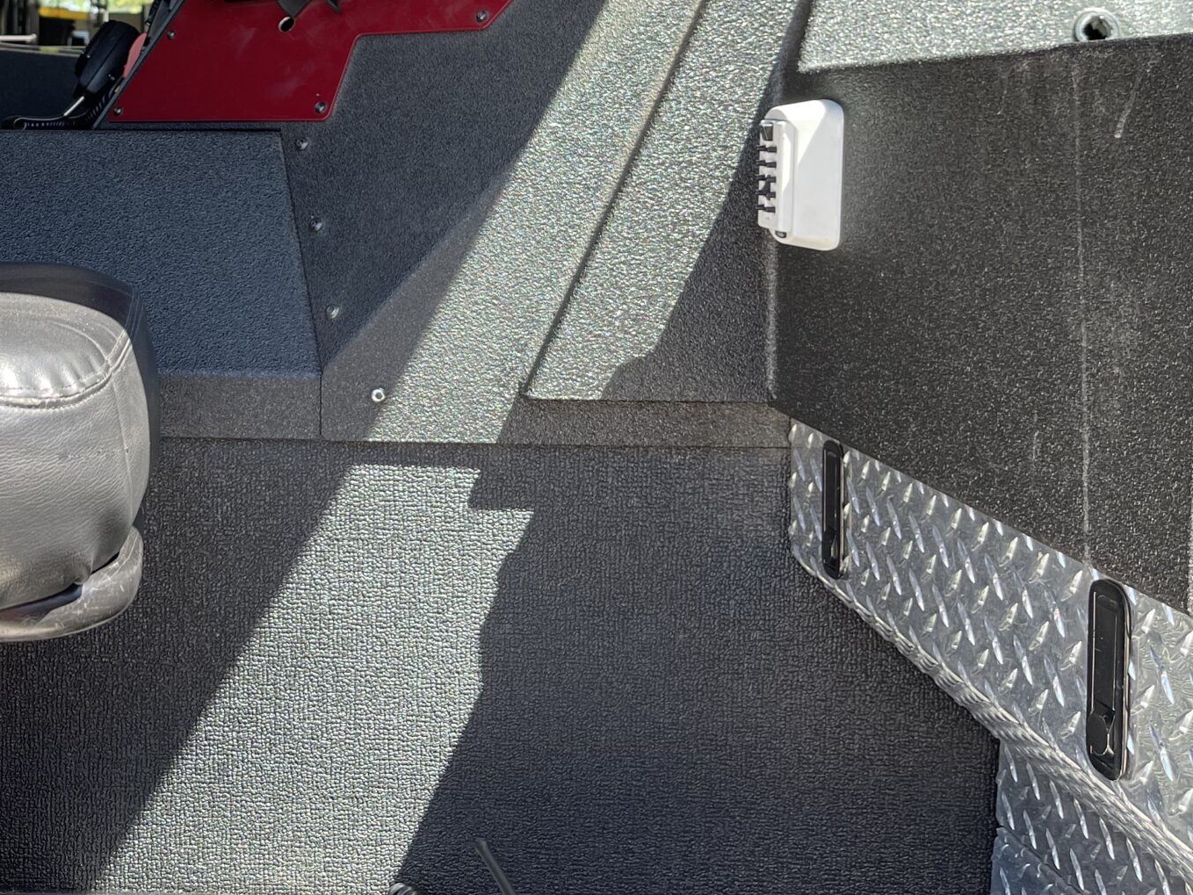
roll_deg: +0.2
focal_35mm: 49
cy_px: 171
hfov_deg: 36.3
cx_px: 99
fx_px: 1689
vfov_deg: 29.0
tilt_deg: +1.4
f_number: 1.6
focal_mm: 5.1
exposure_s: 1/235
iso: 32
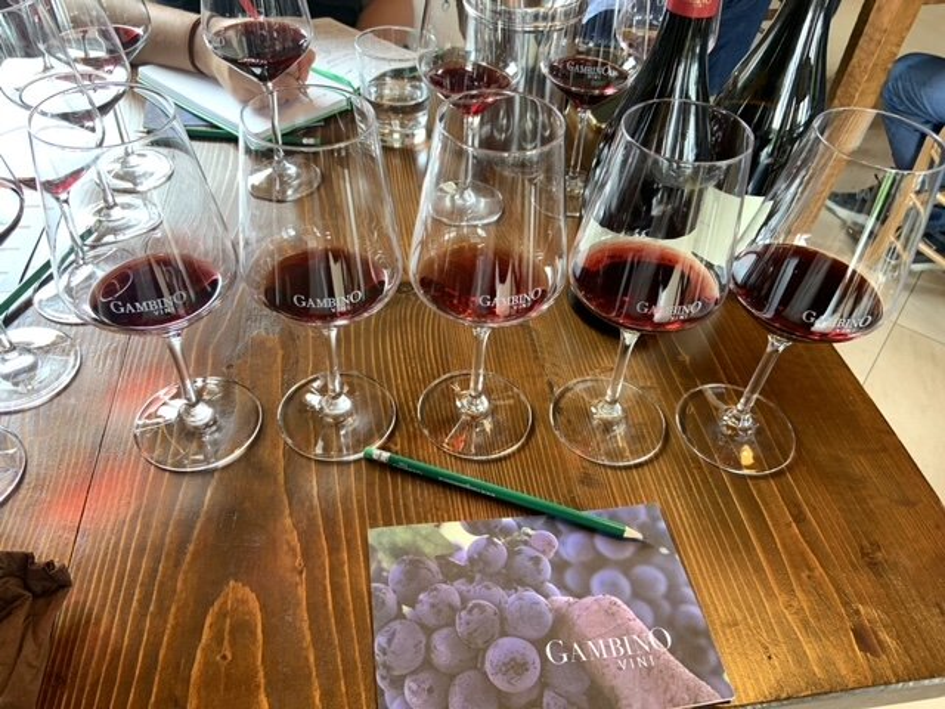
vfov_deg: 53.1
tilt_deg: -45.4
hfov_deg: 67.3
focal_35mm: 26
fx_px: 710
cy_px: 354
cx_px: 472
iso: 125
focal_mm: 4.25
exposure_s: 1/60
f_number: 1.8
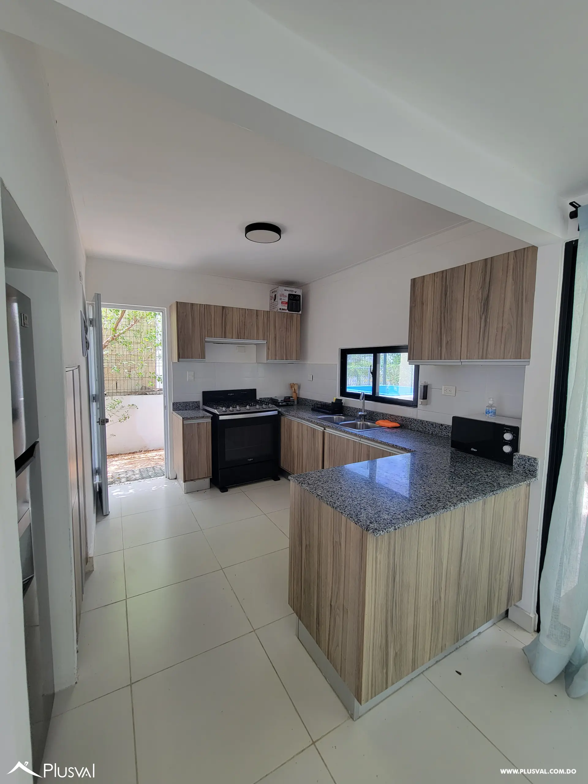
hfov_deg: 89.9
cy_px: 392
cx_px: 294
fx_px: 294
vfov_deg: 106.2
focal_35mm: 13
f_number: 2.2
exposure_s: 1/60
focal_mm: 2.2
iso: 80
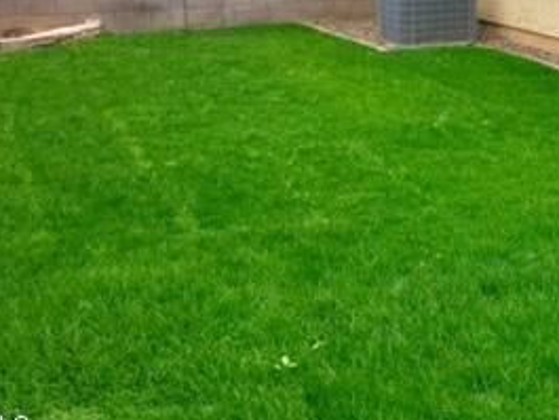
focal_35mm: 70
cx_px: 538
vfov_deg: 20.1
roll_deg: -0.8
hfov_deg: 26.5
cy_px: -38
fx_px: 1131
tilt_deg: -4.0
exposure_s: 1/618
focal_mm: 4.15
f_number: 2.2
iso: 32
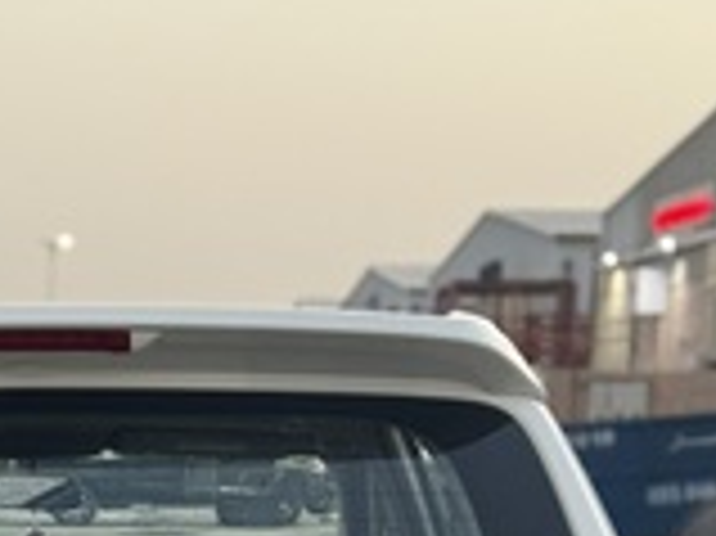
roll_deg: -1.1
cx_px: 20
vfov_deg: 10.1
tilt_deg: -10.7
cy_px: 980
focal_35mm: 138
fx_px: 2852
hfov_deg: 14.1
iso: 100
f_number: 1.78
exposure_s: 1/60
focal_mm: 6.76
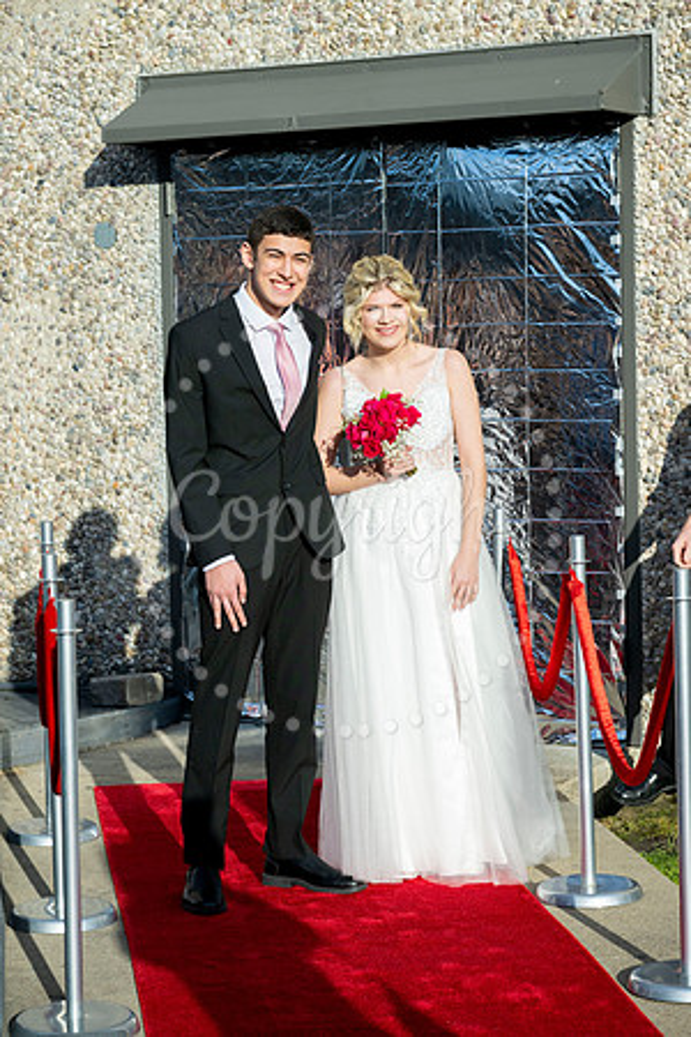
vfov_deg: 24.5
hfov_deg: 16.5
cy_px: 518
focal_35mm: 83
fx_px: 2390
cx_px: 346
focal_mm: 83
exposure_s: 1/4000
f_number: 5.6
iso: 400
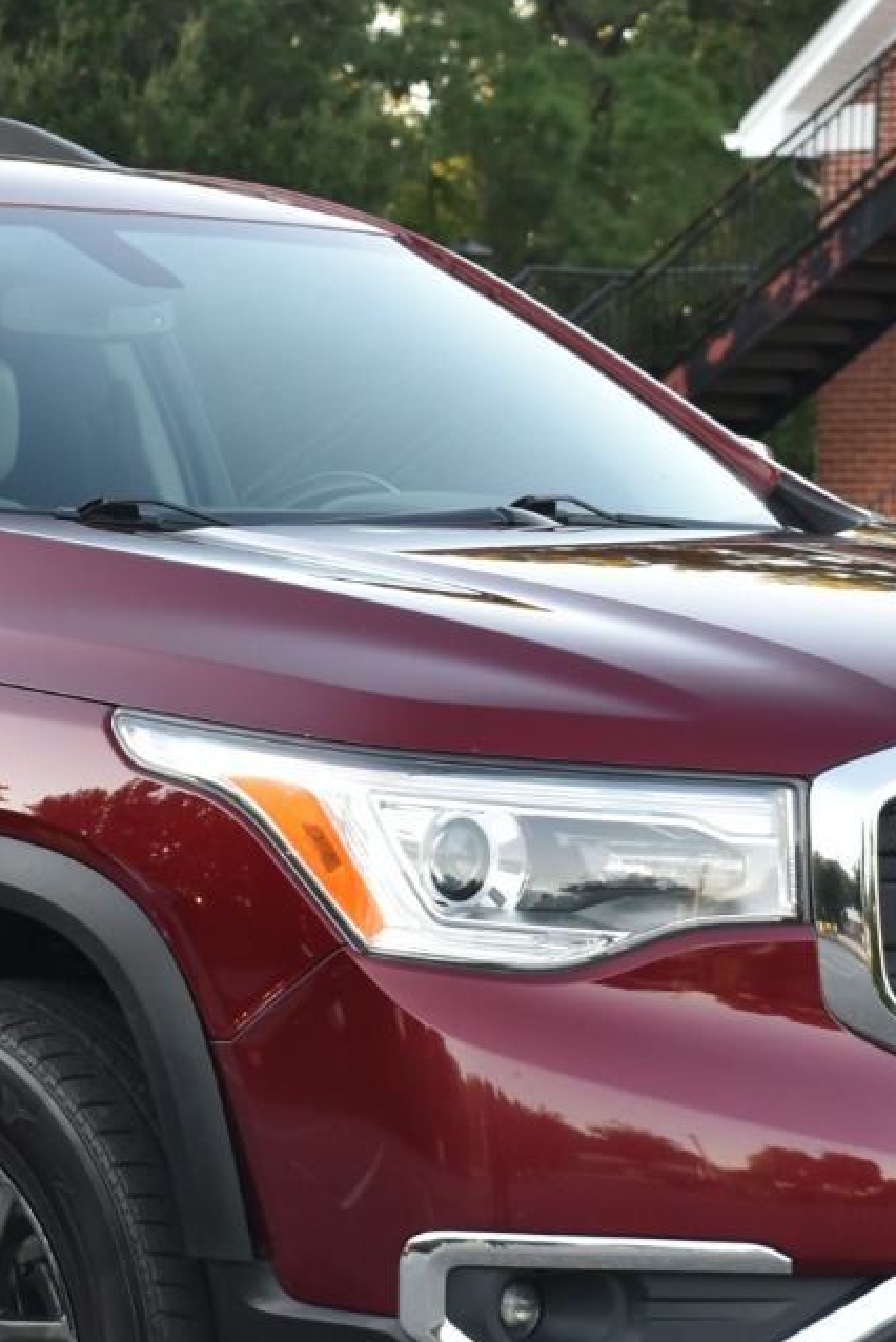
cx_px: 49
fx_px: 5109
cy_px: 915
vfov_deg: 14.9
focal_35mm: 137
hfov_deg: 10.0
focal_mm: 36
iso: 400
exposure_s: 1/100
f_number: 5
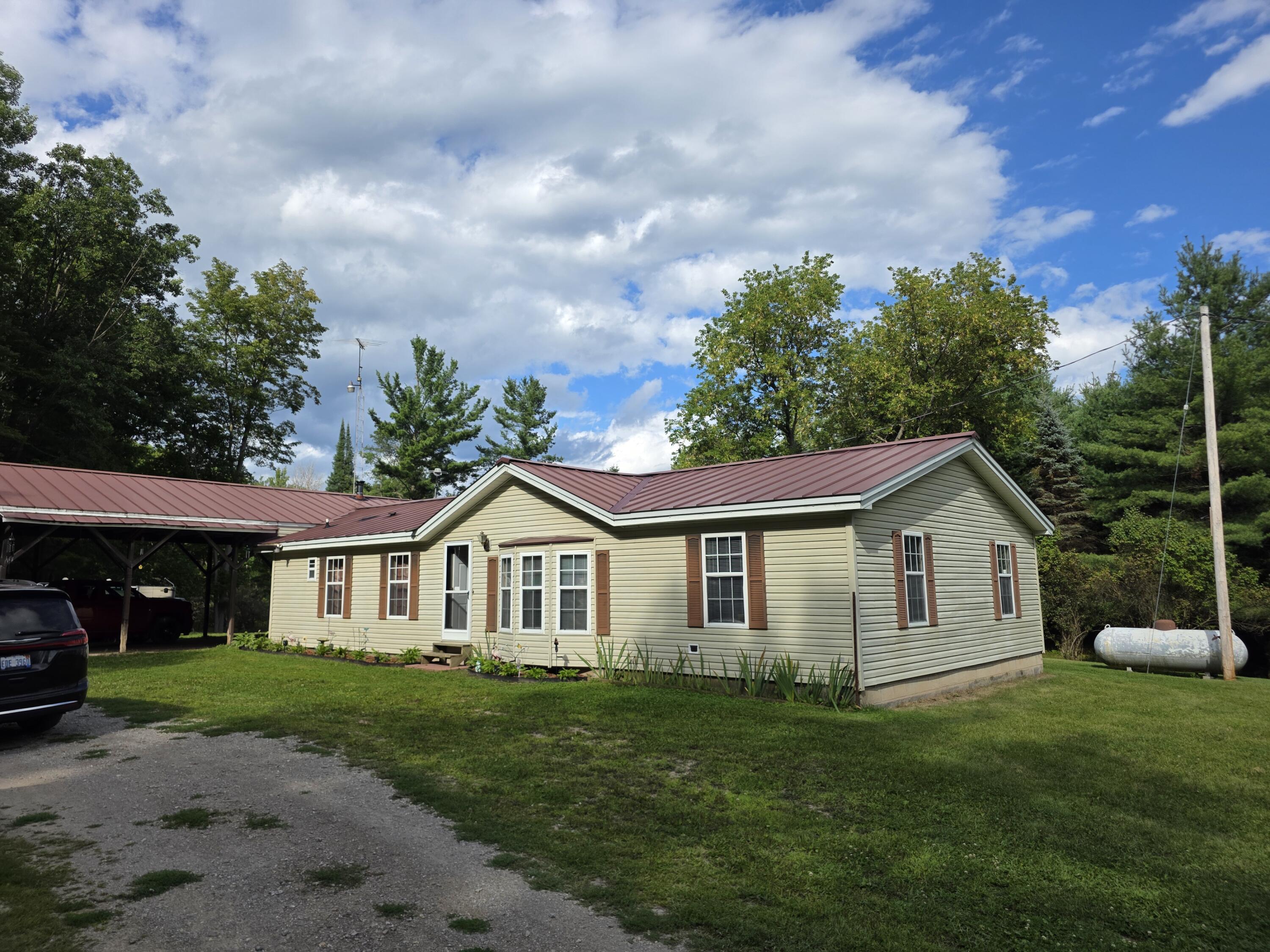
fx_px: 844
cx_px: 635
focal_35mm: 23
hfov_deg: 73.9
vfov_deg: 58.9
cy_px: 476
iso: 80
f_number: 1.7
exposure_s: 1/5296
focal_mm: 6.3
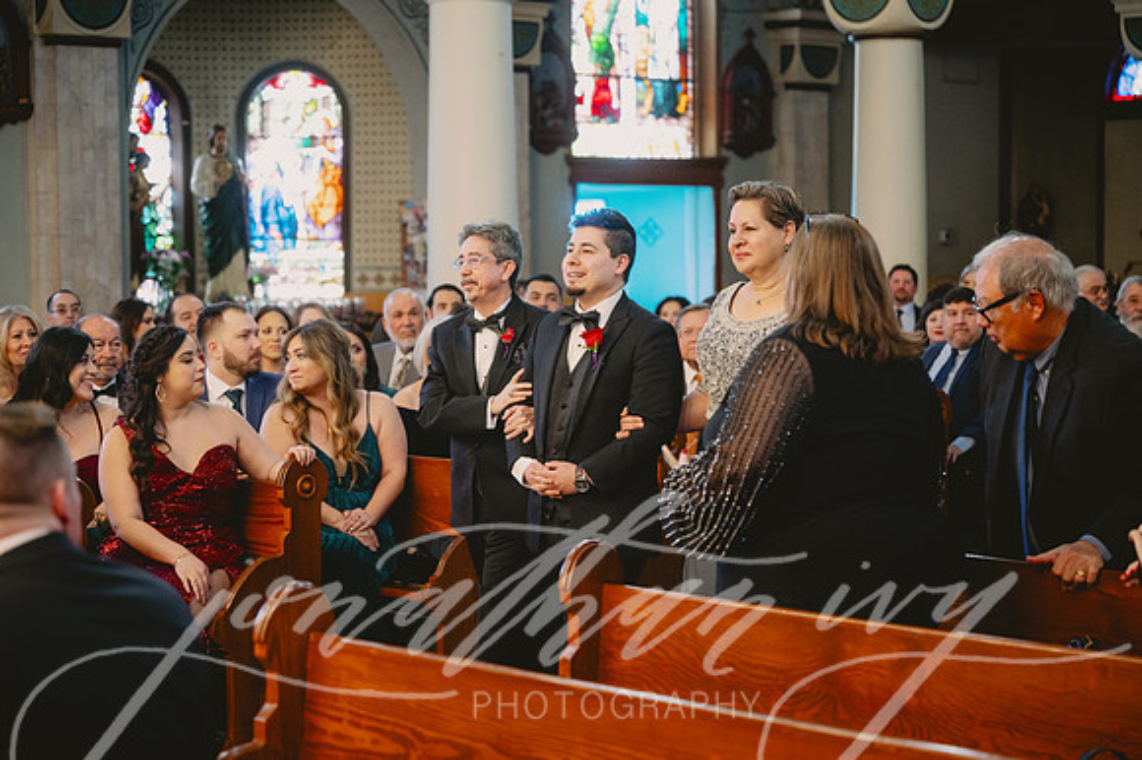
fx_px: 2219
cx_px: 571
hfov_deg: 28.9
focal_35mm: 70
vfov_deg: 19.4
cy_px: 380
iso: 2000
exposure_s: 1/160
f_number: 2.8
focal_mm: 70
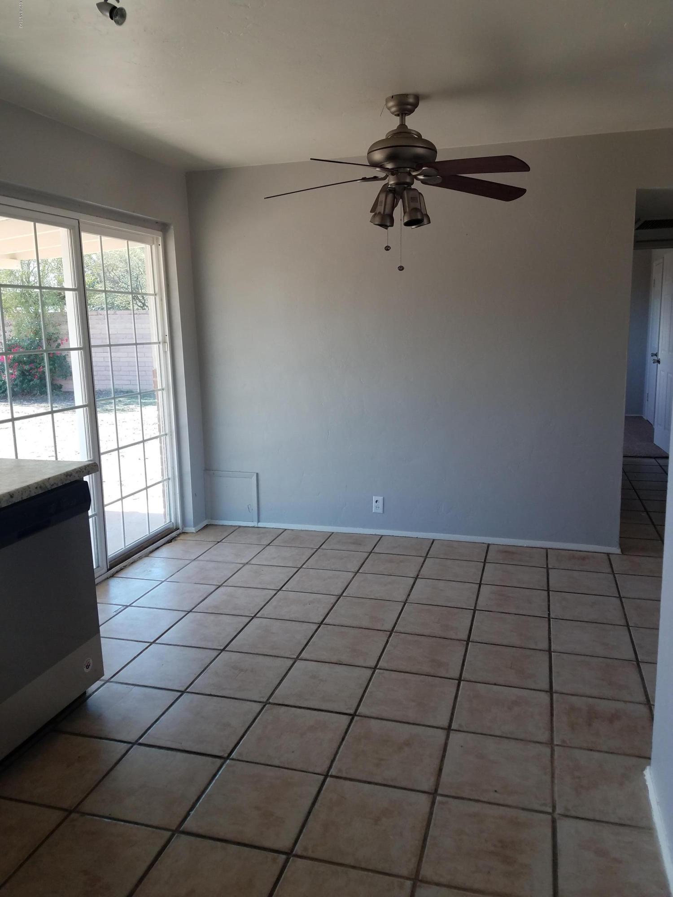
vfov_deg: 67.3
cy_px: 448
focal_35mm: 26
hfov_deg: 53.1
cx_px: 336
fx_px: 674
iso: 40
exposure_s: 1/164
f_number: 1.7
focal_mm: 4.2
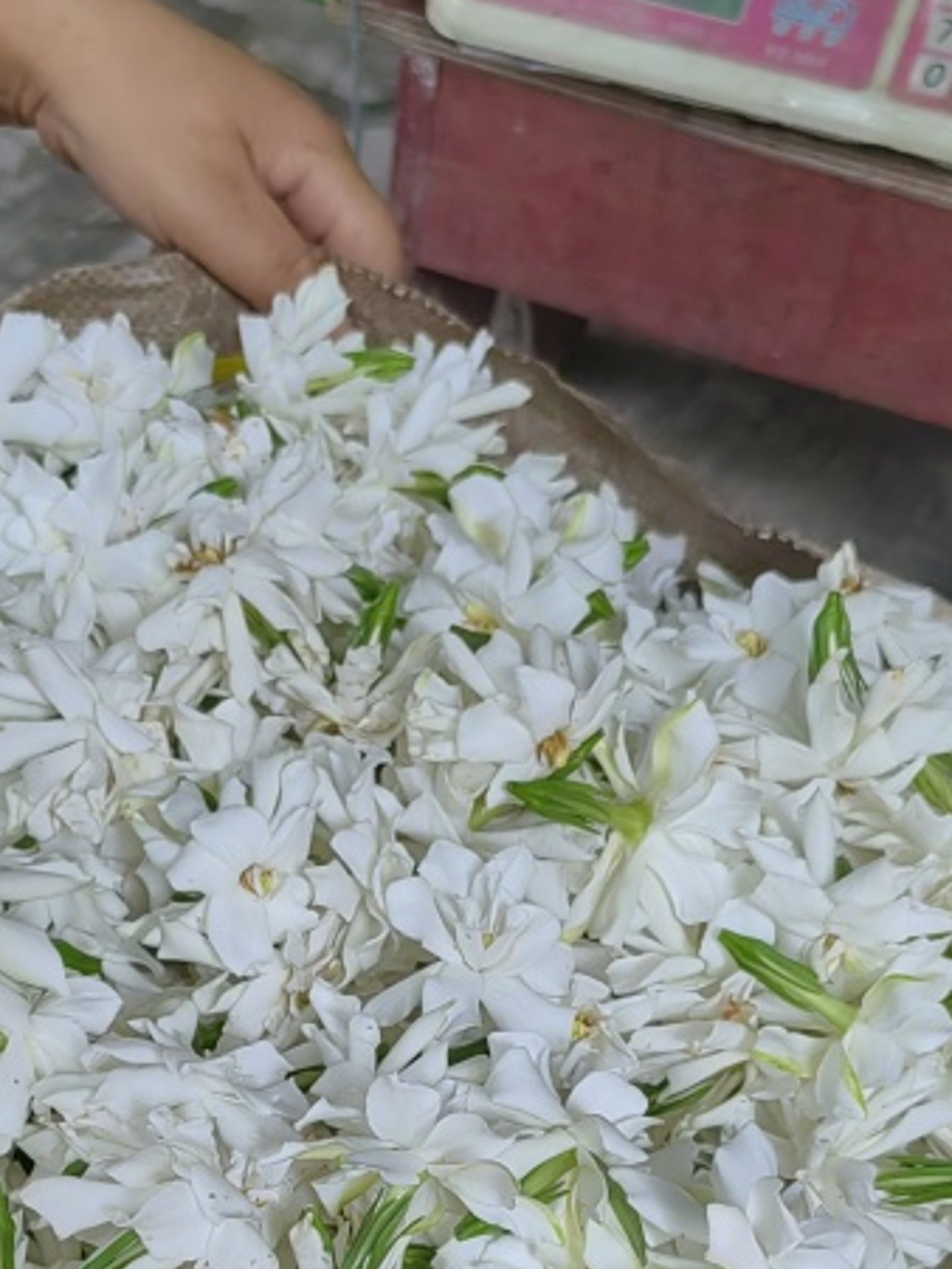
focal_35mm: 64
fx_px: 2345
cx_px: 363
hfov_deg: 22.9
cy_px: 1065
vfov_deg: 29.4
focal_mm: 5.52
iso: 200
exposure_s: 1/914
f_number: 1.9
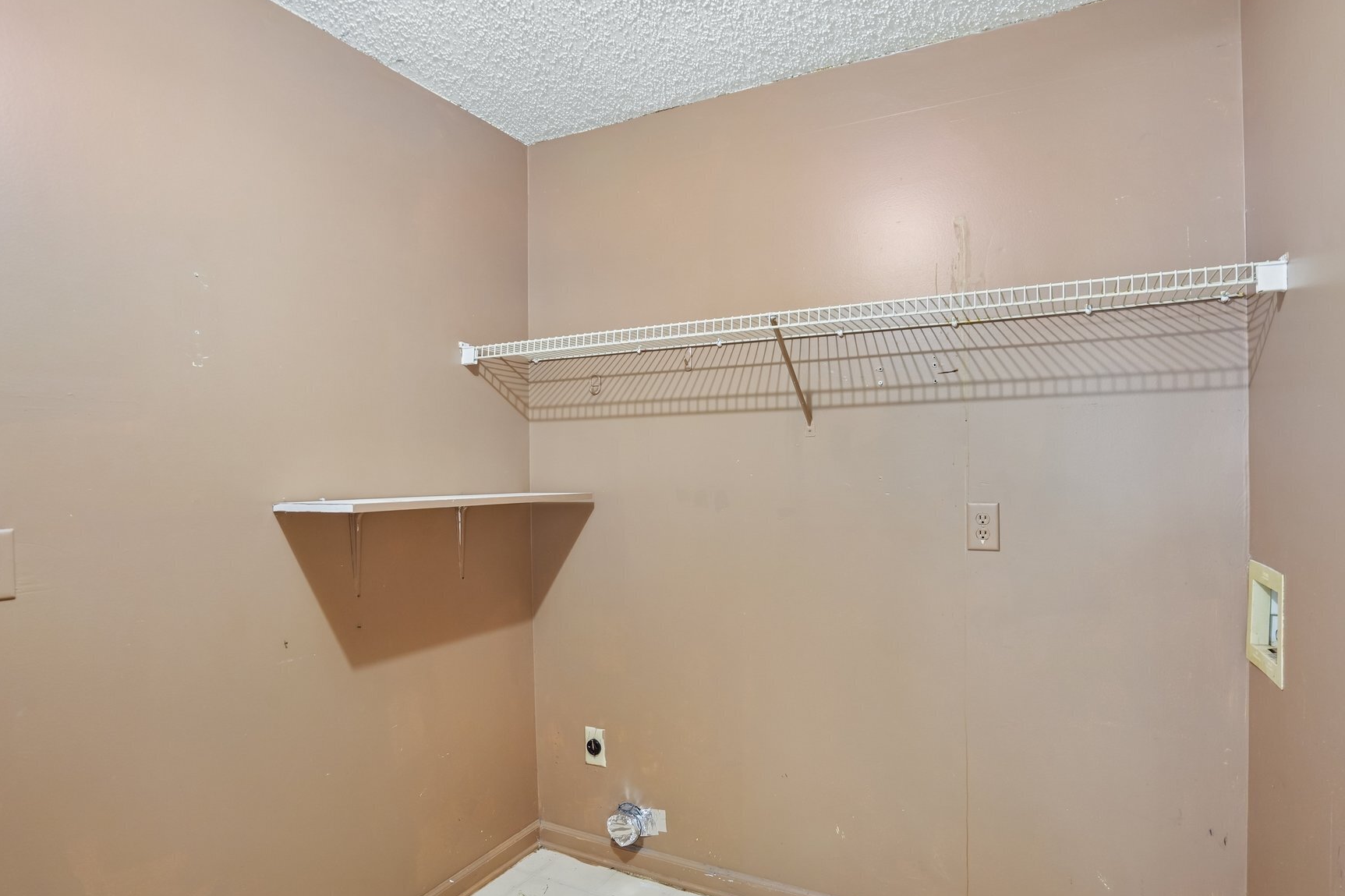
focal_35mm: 19
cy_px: 475
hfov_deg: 86.8
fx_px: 710
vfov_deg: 64.5
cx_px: 709
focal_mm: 16
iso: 400
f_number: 8
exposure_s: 1
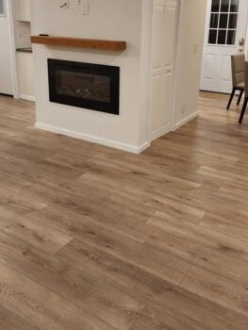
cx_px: 136
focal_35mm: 35
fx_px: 334
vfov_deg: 51.5
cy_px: 107
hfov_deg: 40.7
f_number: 1.8
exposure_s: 1/120
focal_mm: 6.4
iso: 320
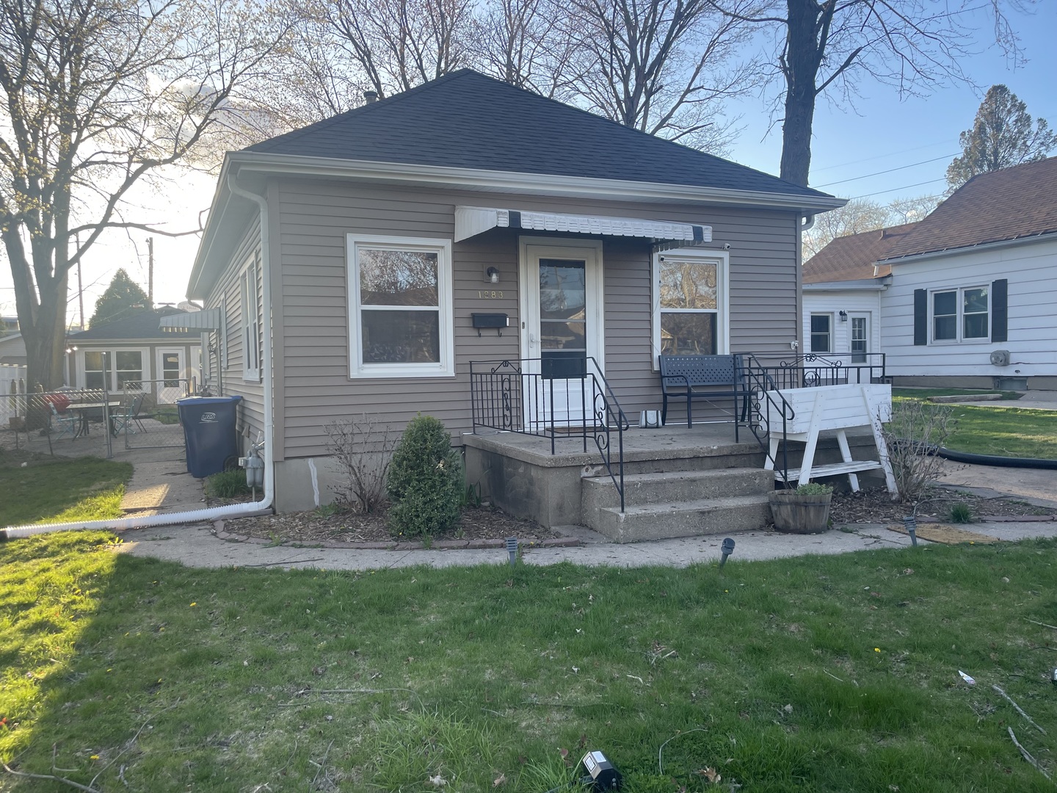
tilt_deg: -2.4
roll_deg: +0.9
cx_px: 528
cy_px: 396
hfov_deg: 67.3
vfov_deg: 53.1
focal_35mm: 26
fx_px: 794
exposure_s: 1/401
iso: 32
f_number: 1.6
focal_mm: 4.2
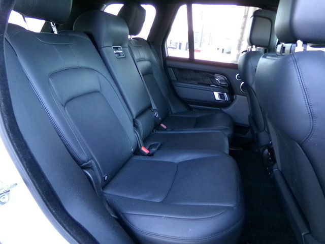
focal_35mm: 24
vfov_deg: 56.8
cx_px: 162
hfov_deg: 71.6
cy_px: 122
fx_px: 225
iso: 800
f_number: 3.7
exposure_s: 1/60
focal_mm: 4.3
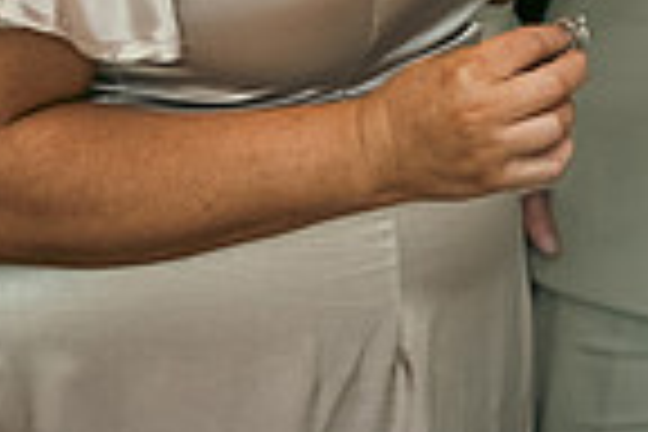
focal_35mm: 201
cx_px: 765
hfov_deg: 10.1
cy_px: -322
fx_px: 3618
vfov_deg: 6.7
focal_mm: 50
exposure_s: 1/160
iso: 800
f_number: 3.5
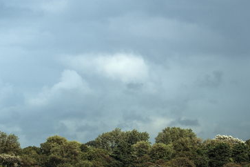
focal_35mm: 248
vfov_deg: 5.5
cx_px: 98
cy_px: 134
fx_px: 1723
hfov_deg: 8.3
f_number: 9
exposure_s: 1/160
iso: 100
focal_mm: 75
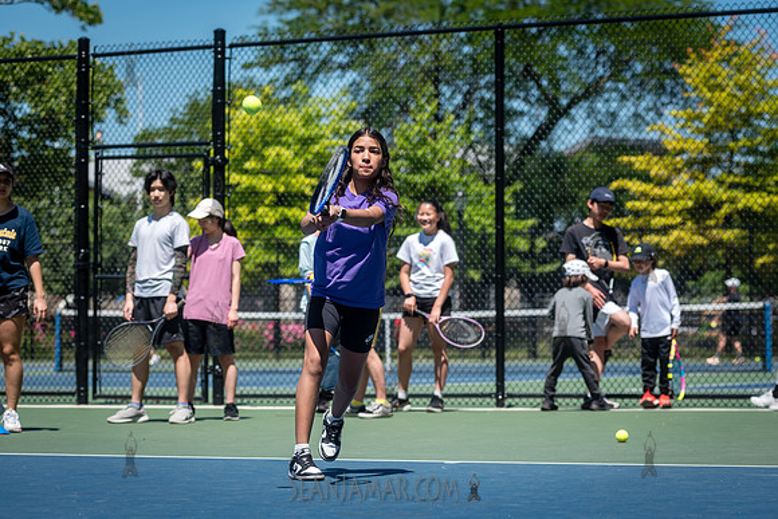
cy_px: 260
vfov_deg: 11.5
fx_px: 2571
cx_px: 403
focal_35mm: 119
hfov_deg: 17.2
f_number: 5
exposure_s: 1/1600
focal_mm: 112
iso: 200
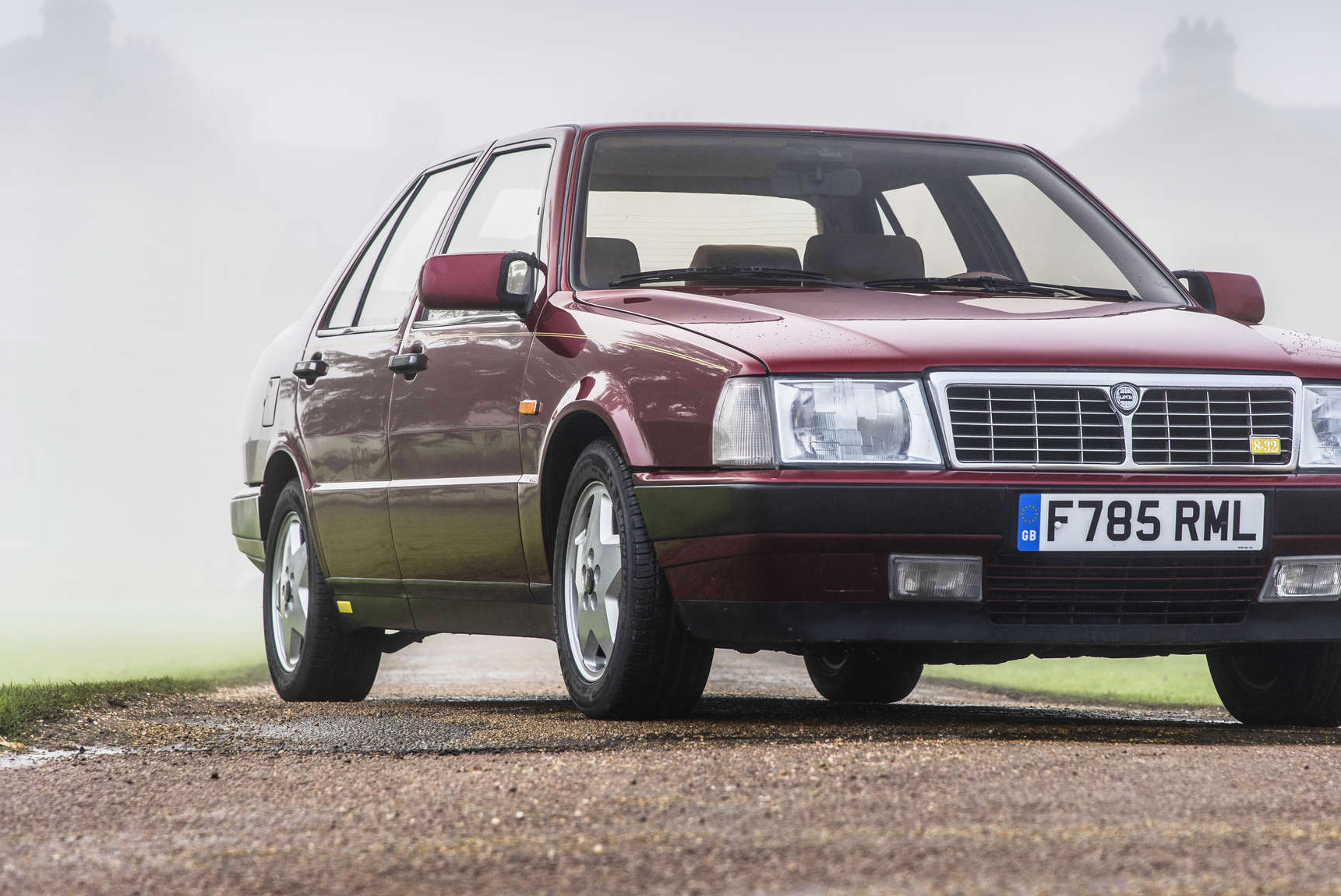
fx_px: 4546
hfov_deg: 16.8
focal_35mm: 122
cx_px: 778
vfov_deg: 11.2
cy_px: 403
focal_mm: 105
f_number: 6.3
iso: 160
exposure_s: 1/60
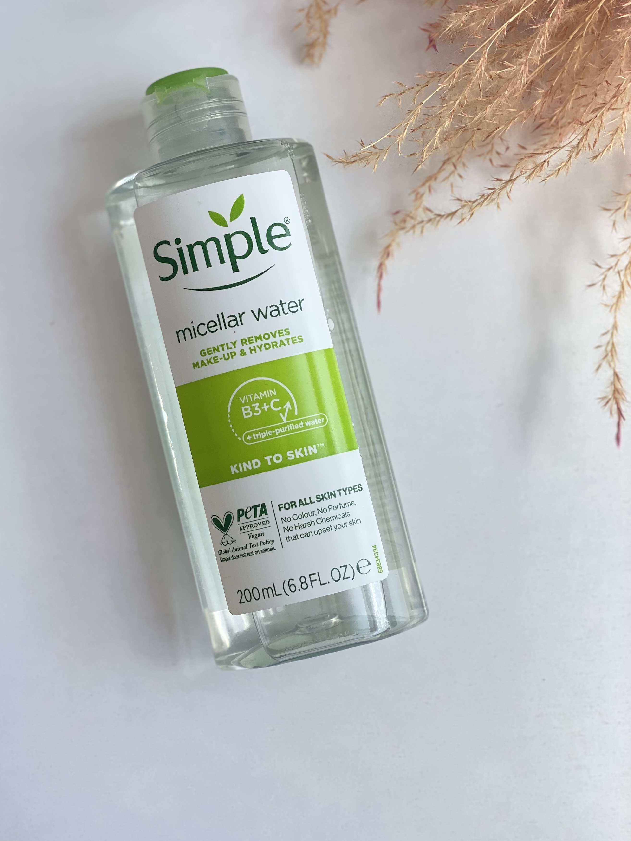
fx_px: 1458
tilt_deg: -83.6
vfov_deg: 32.1
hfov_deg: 24.4
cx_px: 267
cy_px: 366
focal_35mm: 60
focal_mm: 6
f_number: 2
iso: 20
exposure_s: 1/372
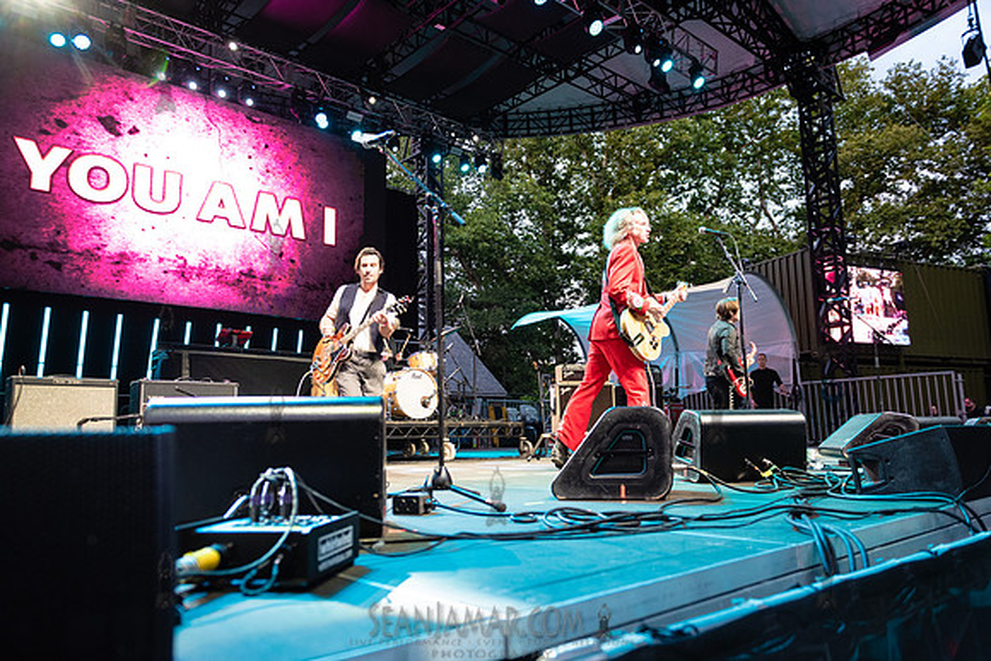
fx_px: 680
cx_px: 496
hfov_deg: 72.2
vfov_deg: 51.9
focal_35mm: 25
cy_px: 330
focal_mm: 24
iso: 1600
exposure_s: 1/160
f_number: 3.2
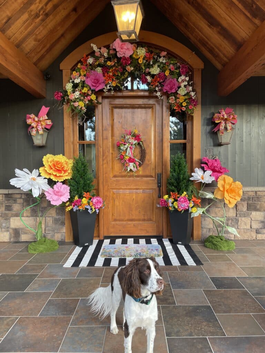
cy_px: 176
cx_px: 132
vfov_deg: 67.3
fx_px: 265
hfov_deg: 53.1
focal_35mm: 26
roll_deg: +0.5
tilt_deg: -1.3
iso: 100
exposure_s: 1/120
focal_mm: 4.2
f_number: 1.6
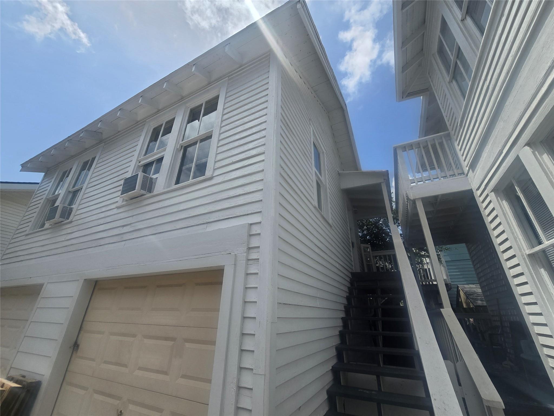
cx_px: 277
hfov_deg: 106.2
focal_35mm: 13
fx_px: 208
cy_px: 208
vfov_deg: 89.9
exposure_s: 1/3372
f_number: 2.2
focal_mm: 2.2
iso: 50
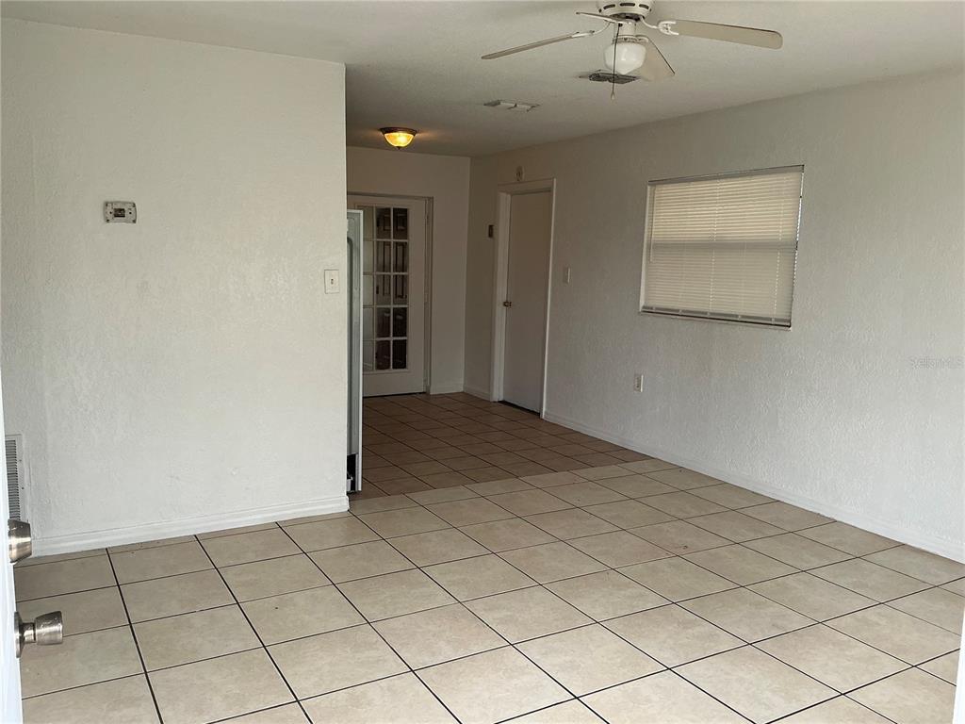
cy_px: 362
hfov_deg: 63.4
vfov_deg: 49.7
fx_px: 781
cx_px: 482
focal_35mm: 28
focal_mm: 3
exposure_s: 1/122
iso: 50
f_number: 1.8
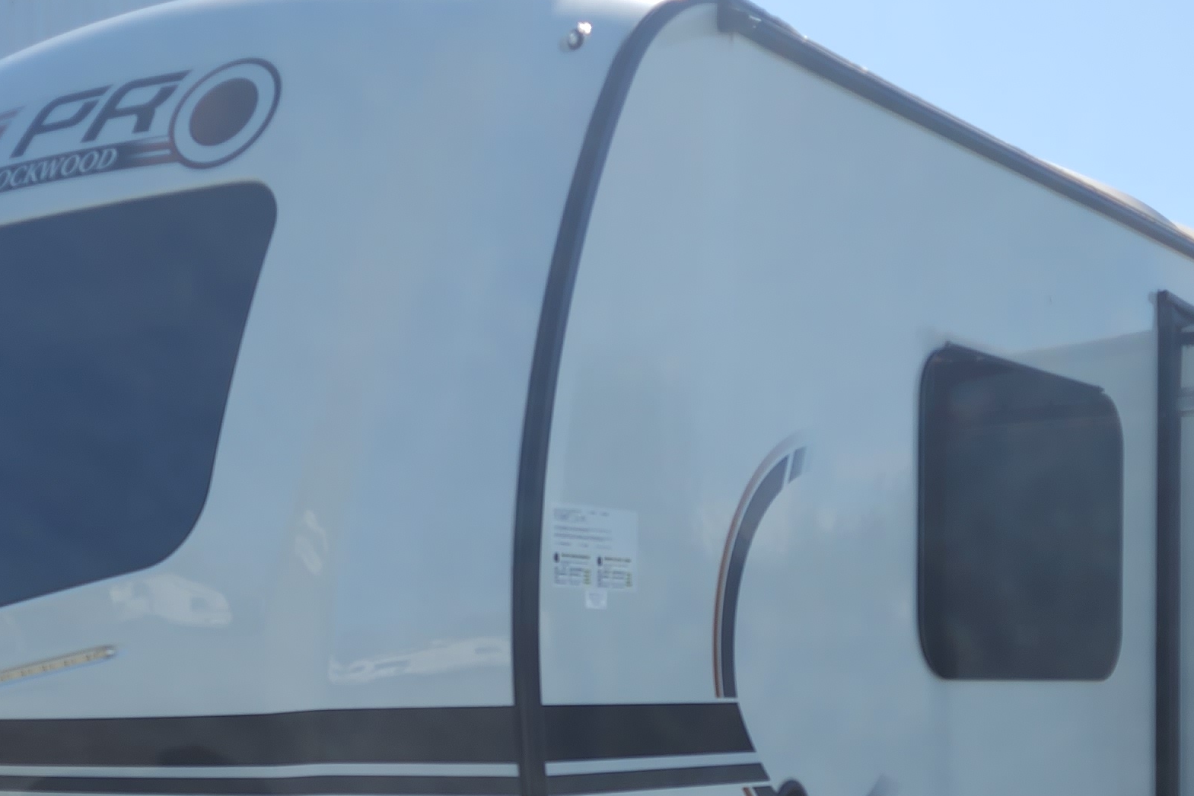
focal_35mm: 61
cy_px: 743
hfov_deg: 32.9
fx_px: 2023
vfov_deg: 21.7
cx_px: 545
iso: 12
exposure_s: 1/890
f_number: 1.8
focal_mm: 6.4
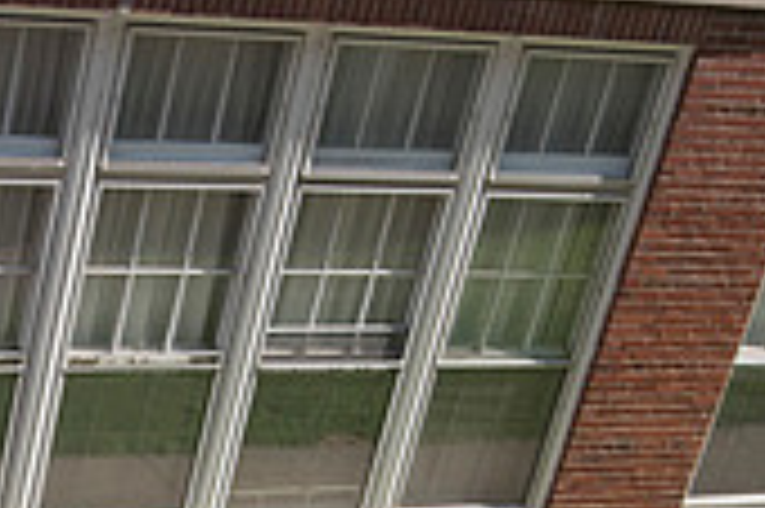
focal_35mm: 116
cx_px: -140
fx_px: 2463
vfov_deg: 11.2
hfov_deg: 16.9
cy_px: 825
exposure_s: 1/2500
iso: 640
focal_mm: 34
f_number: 5
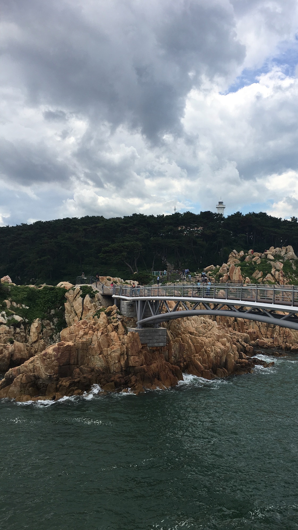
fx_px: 449
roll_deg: -2.6
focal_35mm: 32
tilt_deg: +2.6
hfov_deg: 36.3
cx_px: 201
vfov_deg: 61.0
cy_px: 266
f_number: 2.2
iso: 25
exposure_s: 1/1538
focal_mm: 4.15
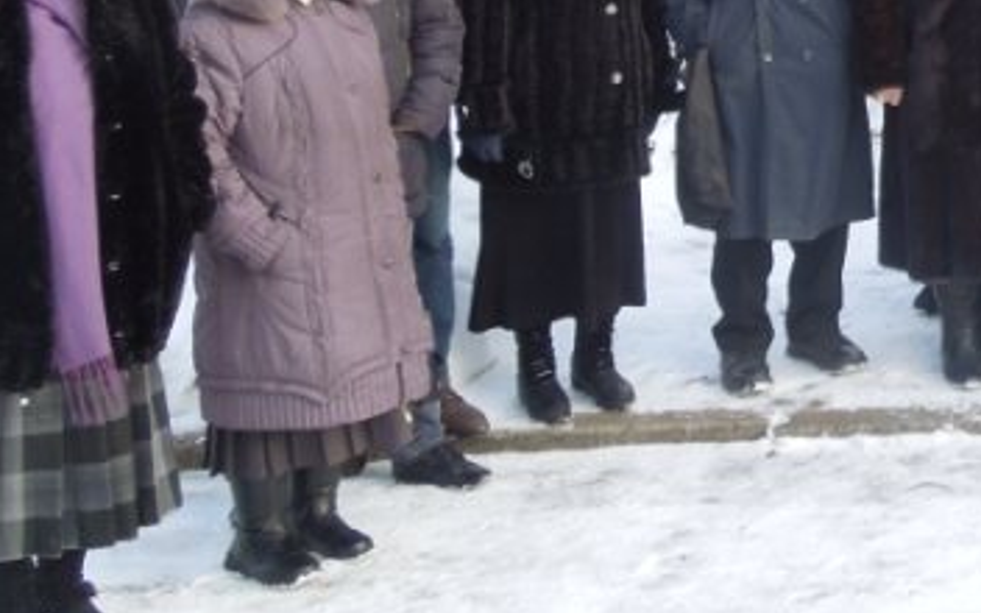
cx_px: 1265
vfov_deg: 16.2
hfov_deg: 23.7
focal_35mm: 77
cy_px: -139
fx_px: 2059
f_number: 3.3
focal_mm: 4.5
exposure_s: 1/125
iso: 100
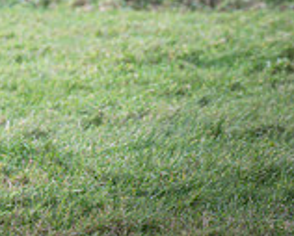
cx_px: -41
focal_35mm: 811
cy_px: -197
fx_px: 7070
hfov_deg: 2.4
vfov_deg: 1.9
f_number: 4
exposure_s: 1/800
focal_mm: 140
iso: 800
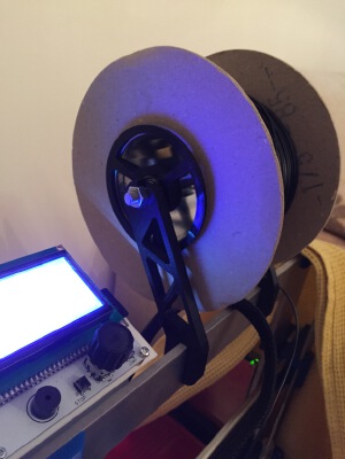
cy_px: 230
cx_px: 172
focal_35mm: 29
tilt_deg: -26.5
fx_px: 385
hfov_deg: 48.2
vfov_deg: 61.7
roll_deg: -8.0
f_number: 2.2
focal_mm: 4.15
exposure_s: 1/15
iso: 500
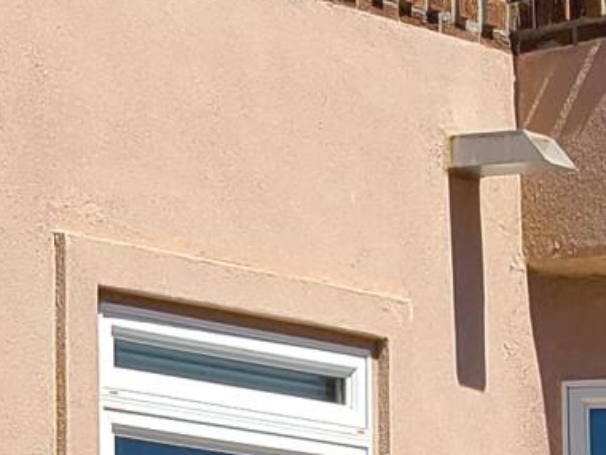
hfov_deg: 9.5
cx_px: -191
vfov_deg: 7.1
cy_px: 675
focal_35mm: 205
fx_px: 3589
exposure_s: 1/2621
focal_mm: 5.4
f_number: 1.8
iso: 40
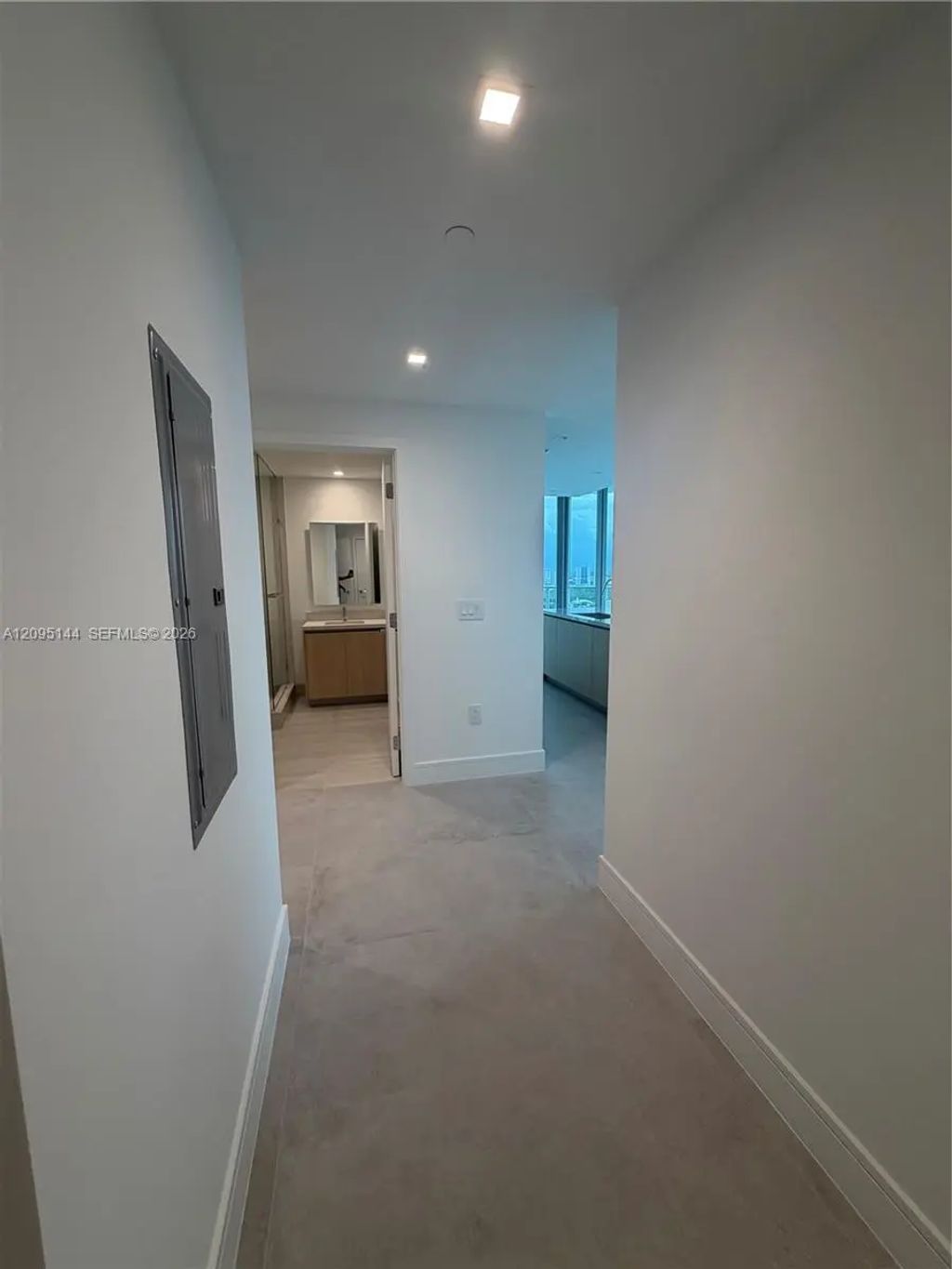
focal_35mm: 14
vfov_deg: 102.1
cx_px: 476
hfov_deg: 85.7
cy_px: 634
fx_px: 513
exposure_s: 1/120
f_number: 2.2
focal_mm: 2.22
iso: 100
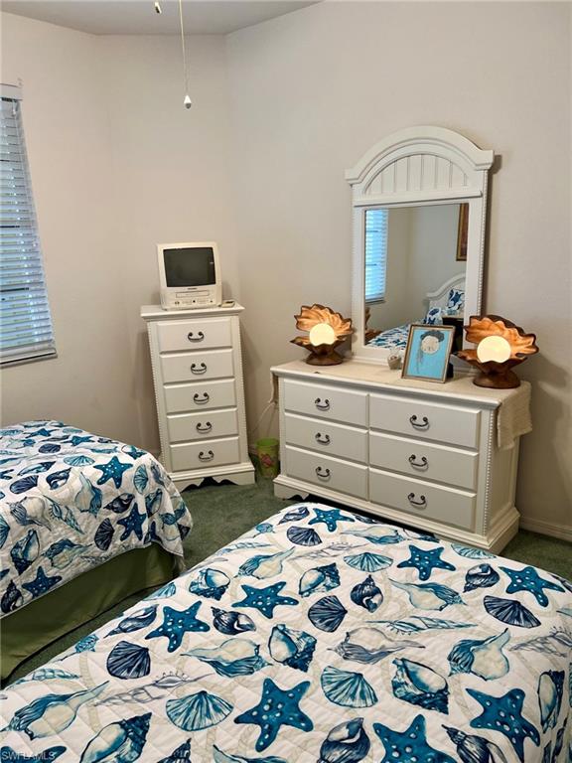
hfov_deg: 53.1
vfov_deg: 67.3
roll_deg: +2.7
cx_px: 286
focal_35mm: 26
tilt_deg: -12.3
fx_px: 573
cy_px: 382
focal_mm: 5.7
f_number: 1.5
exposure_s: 1/120
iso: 80
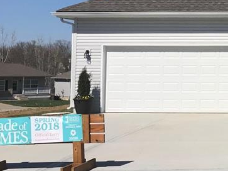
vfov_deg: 18.6
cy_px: 53
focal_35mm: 79
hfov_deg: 22.1
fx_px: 520
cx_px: 300
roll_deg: +1.2
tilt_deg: +1.8
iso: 20
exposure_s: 1/5650
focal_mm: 3.99
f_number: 1.8
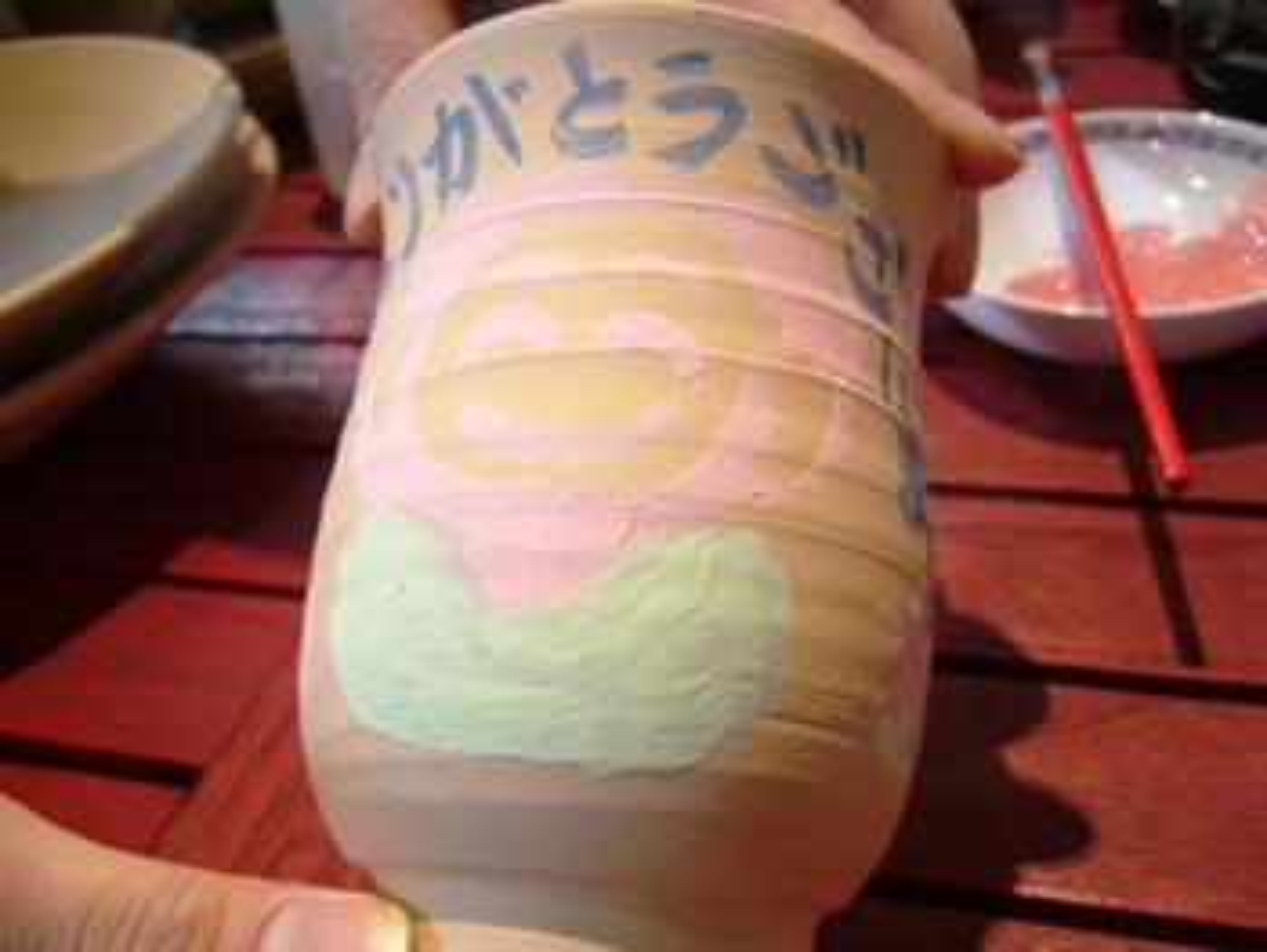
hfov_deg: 52.6
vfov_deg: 40.7
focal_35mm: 35
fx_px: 1282
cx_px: 634
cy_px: 476
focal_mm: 5.8
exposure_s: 1/15
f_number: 2.8
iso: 160
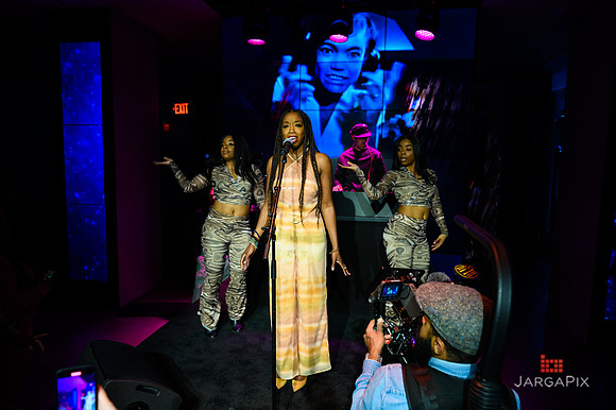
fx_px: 410
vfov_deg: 53.1
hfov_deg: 73.8
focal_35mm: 24
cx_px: 308
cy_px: 205
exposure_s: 1/500
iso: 1600
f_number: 4
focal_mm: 24
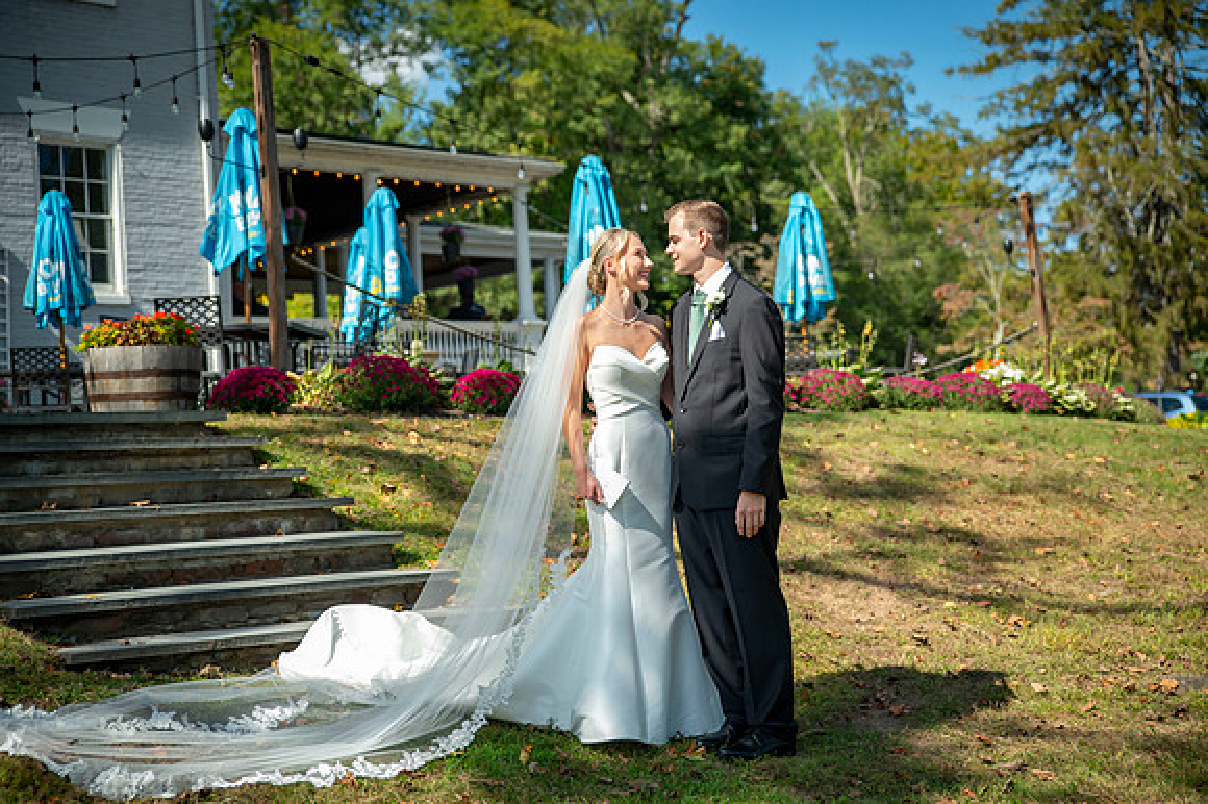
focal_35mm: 57
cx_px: 604
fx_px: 1900
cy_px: 402
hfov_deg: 35.3
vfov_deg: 23.9
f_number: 2.8
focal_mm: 55
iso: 1000
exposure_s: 1/8000
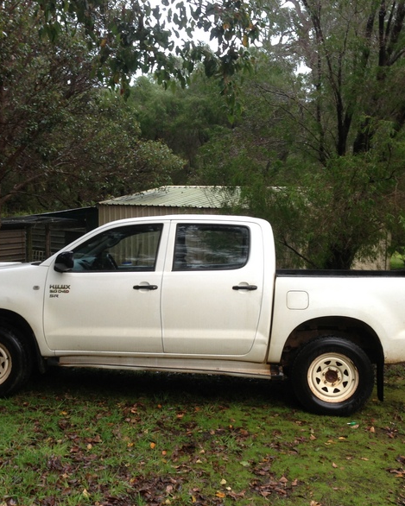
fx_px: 659
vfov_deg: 42.0
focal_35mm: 44
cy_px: 256
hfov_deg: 34.1
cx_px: 182
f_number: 2.4
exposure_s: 1/20
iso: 50
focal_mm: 4.13
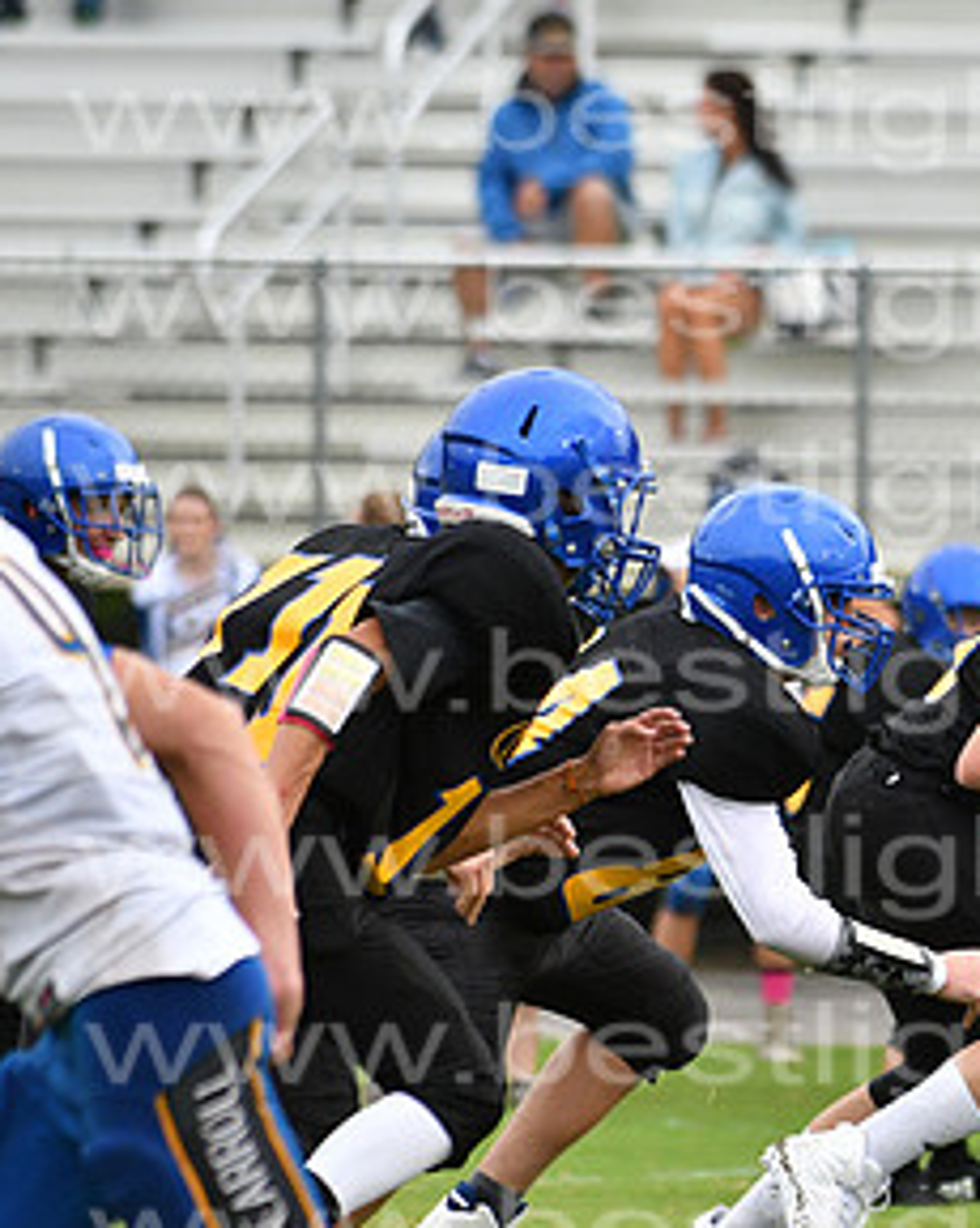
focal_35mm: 397
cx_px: 1052
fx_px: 14409
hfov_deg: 3.9
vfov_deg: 4.9
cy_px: 774
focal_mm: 140
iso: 800
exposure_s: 1/3200
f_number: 3.5
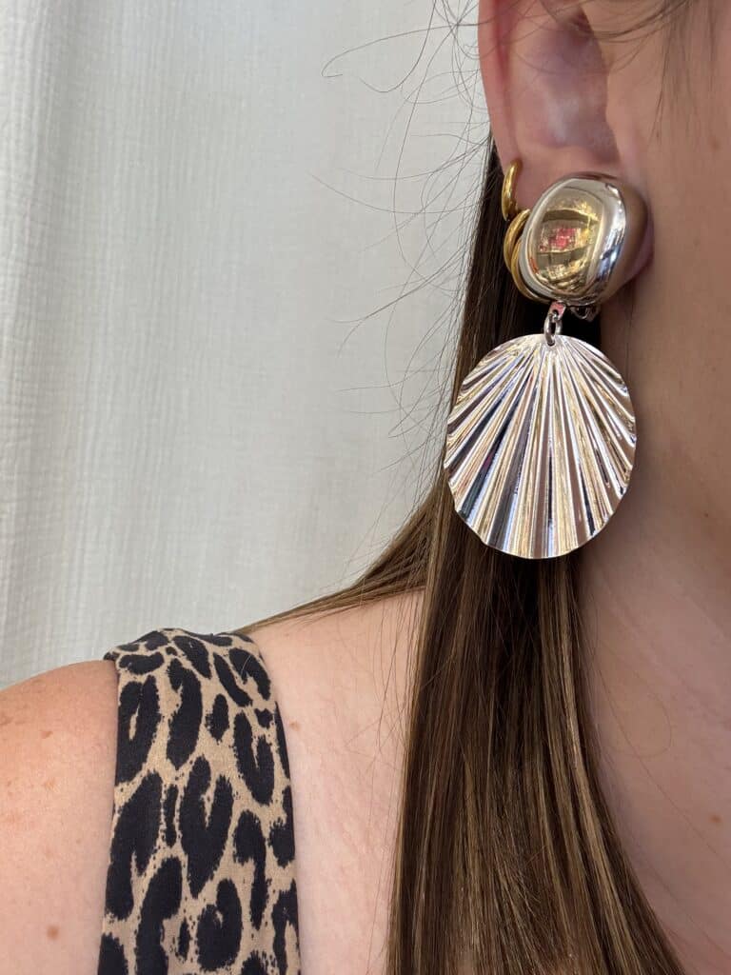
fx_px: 845
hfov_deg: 46.8
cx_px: 366
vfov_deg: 60.0
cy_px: 488
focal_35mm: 30
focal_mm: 2.69
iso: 64
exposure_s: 1/100
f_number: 1.9
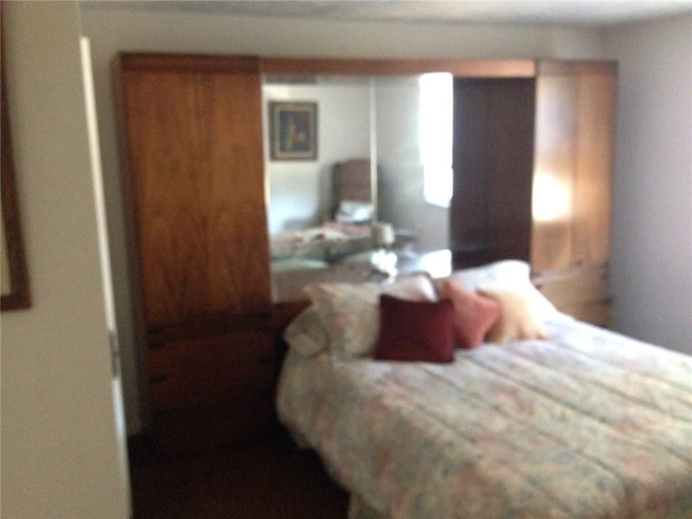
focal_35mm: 33
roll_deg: +2.2
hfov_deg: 55.4
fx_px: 660
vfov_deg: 42.9
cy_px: 260
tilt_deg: -9.6
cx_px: 346
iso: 800
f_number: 2.4
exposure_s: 1/15
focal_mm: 4.12
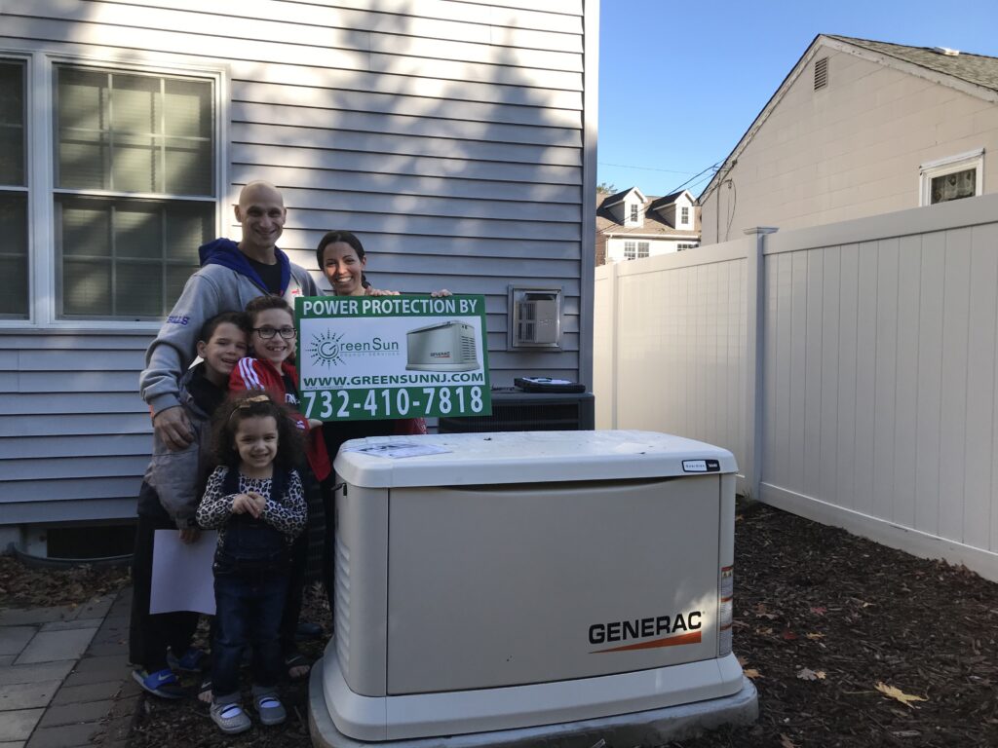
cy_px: 374
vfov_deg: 49.7
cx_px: 499
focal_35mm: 28
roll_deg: -0.4
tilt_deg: -3.1
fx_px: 807
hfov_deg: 63.4
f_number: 1.8
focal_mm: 3.99
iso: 20
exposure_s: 1/736
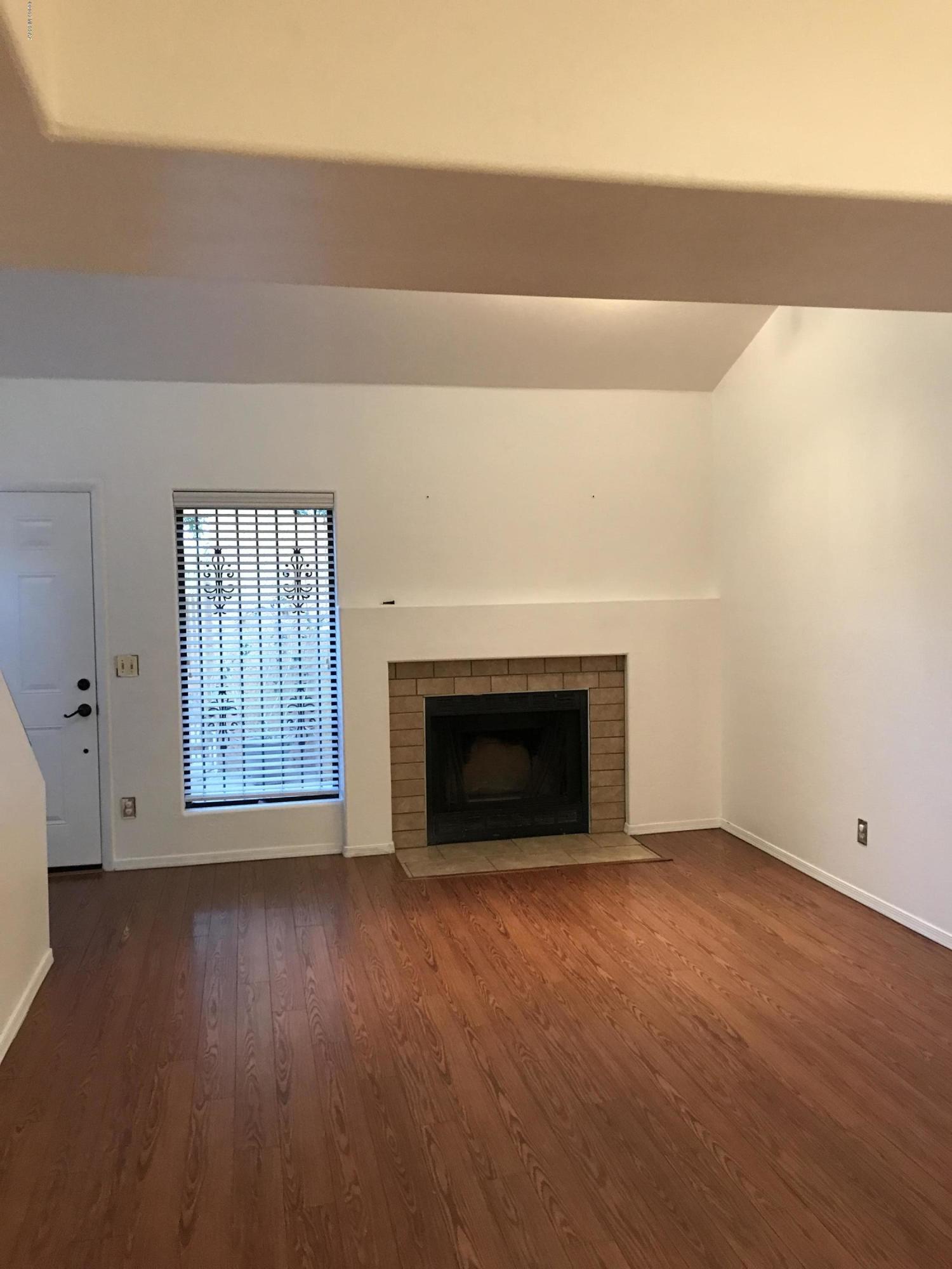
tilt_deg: -0.6
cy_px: 634
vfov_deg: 63.4
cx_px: 476
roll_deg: -0.4
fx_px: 1027
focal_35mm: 28
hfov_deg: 49.7
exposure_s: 1/15
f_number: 1.8
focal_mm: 3.99
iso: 80
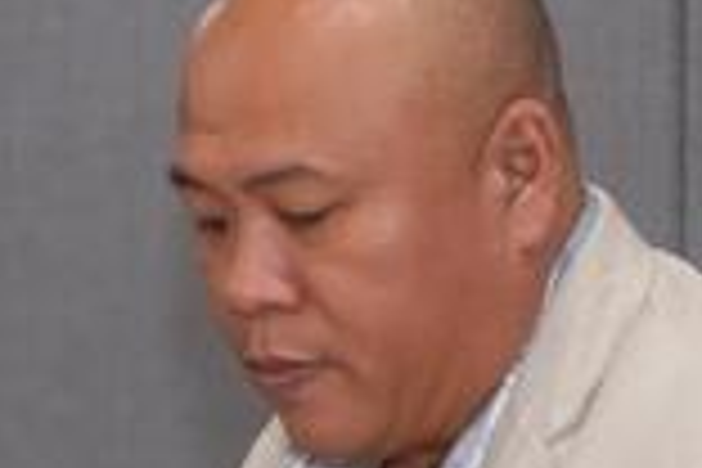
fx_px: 7000
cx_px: -945
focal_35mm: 359
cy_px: 830
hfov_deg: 5.6
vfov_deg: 3.8
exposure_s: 1/250
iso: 800
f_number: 3.2
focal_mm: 70
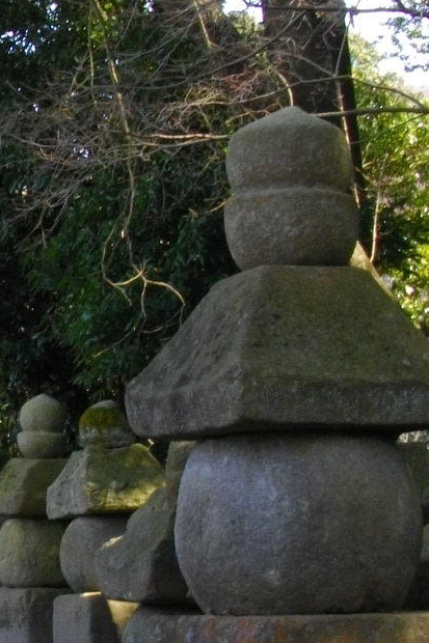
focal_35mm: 110
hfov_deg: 11.6
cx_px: -320
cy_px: 359
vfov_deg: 18.6
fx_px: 1967
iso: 100
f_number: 5.5
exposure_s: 1/50
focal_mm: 5.7
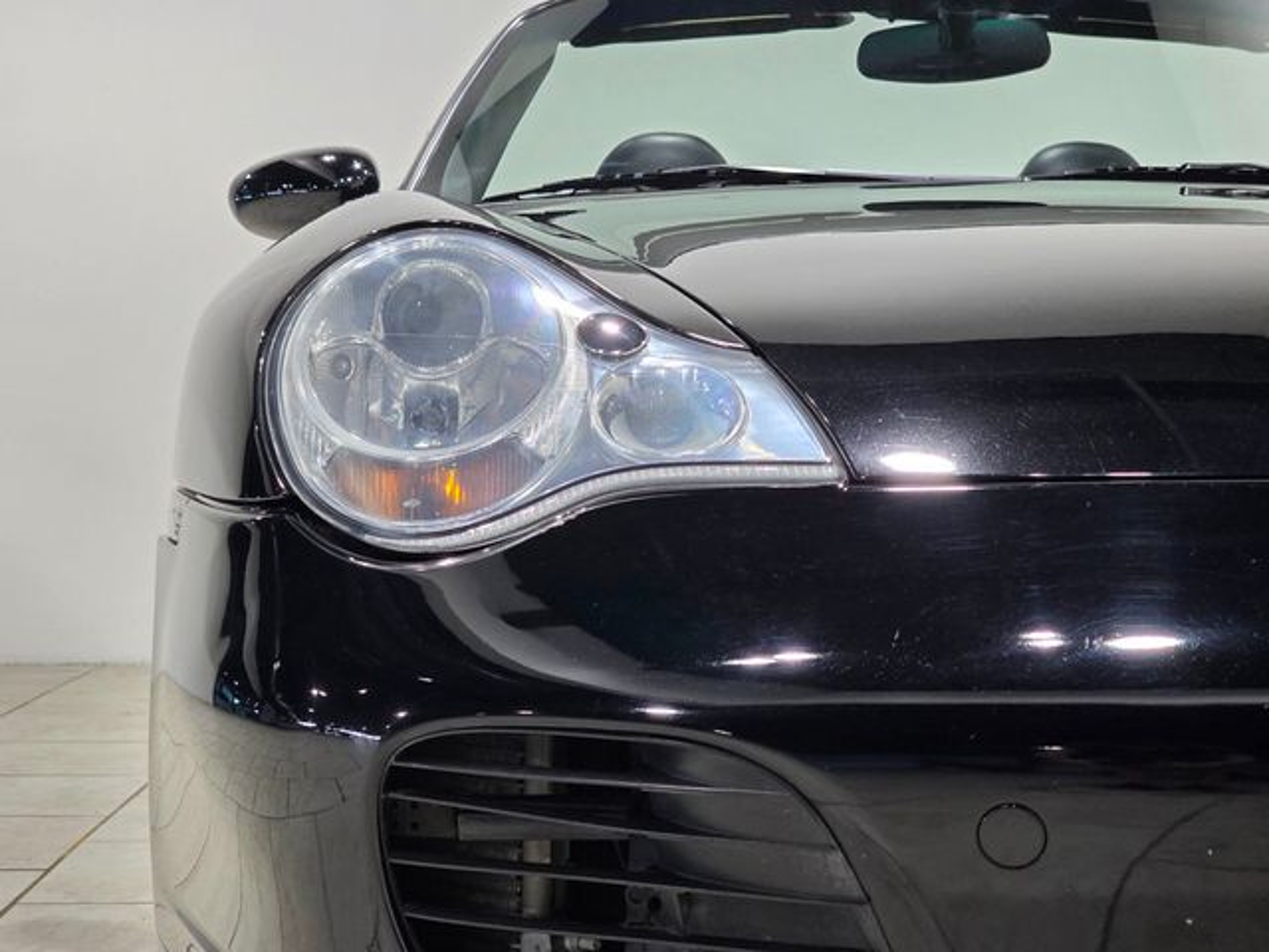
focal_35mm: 69
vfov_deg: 21.3
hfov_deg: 28.2
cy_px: 476
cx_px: 634
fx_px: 2529
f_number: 2.4
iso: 200
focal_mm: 7.9
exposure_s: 1/120
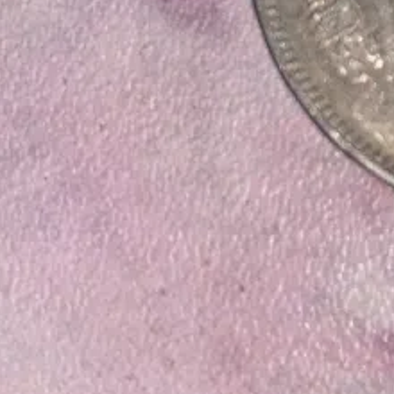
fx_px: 863
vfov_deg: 25.0
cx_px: 552
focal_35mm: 67
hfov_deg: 22.2
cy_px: 48
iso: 25
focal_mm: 4.25
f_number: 1.8
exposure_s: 1/1250
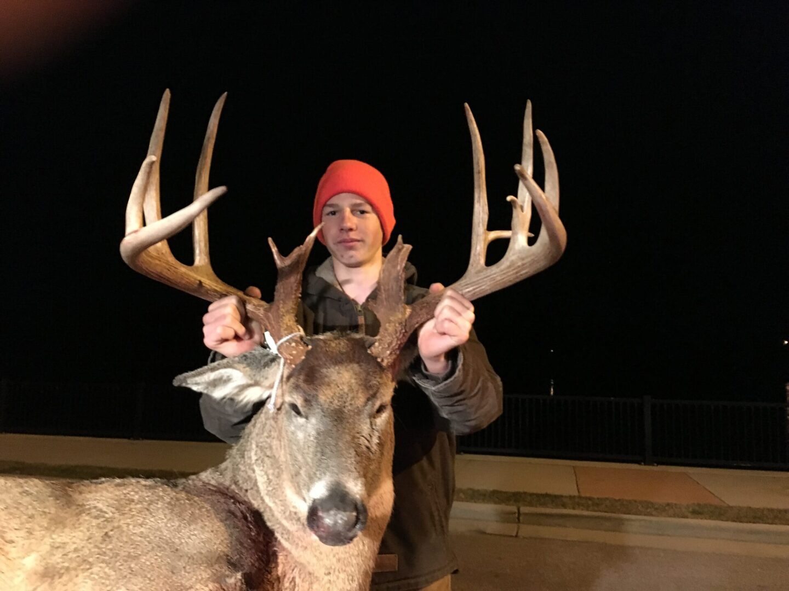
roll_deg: -1.3
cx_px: 394
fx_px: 661
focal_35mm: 29
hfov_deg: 61.7
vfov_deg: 48.2
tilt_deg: +5.2
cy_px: 296
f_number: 2.2
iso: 640
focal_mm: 4.15
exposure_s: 1/15
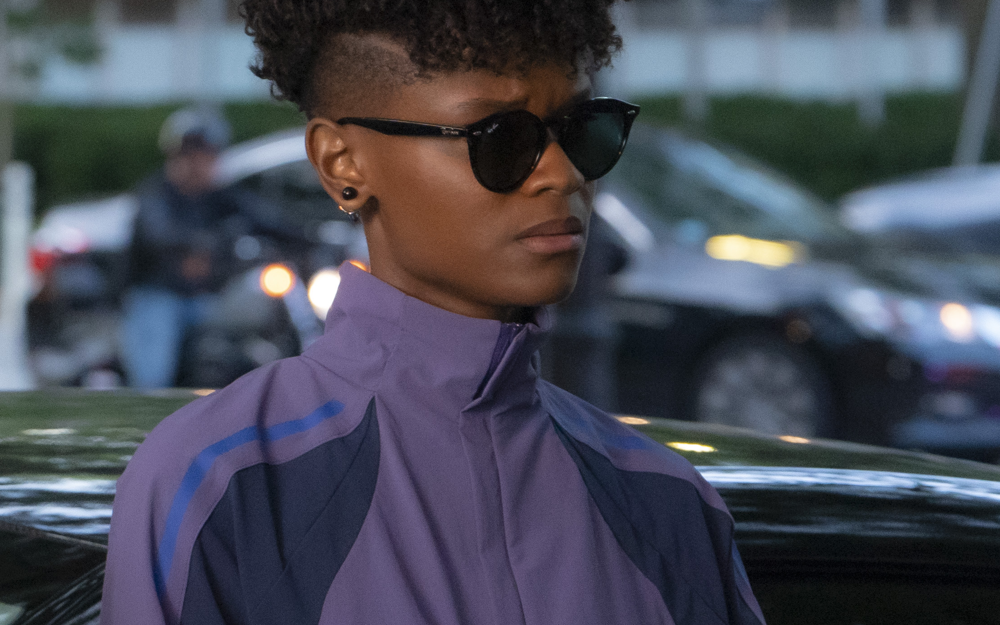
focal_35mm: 309
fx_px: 8421
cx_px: 14
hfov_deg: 6.8
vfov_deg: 4.2
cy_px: 616
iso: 8000
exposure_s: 1/250
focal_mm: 112
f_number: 7.1
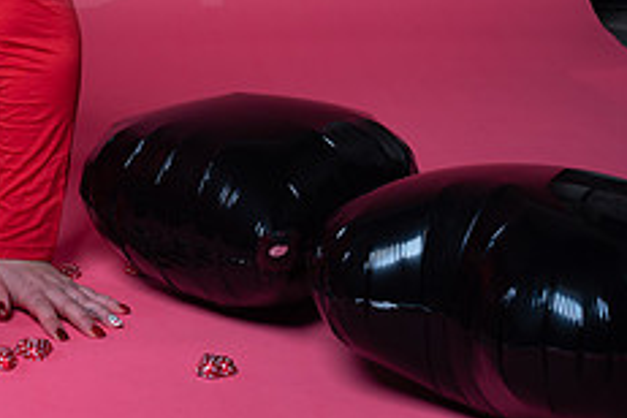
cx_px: -95
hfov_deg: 21.7
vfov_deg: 15.1
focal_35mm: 88
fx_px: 1533
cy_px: -69
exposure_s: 1/160
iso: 100
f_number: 8
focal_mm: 35
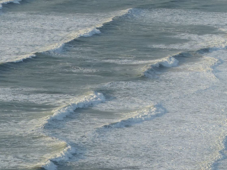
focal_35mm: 350
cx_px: 101
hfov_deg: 5.7
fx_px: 2295
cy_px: 100
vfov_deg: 4.2
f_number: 4
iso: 100
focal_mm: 31.5
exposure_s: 1/1000
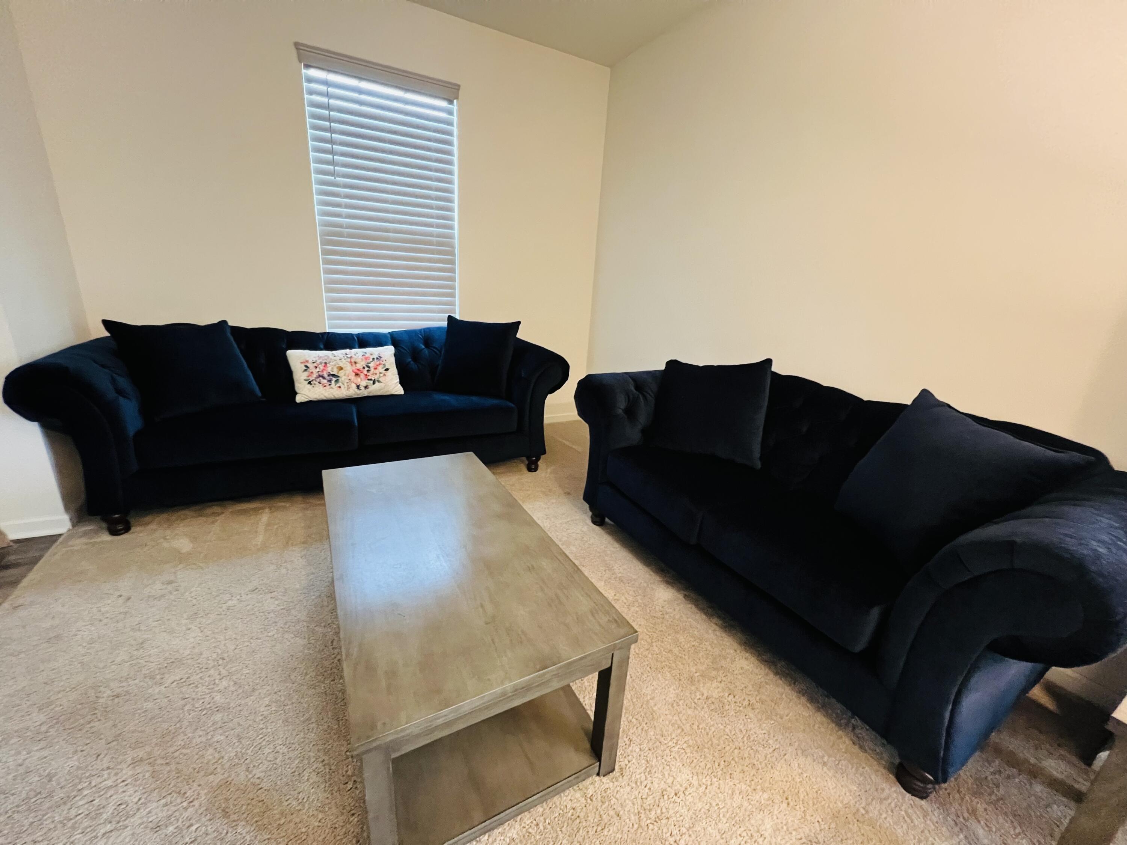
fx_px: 423
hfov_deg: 106.2
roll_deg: -3.9
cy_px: 422
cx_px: 564
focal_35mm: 13
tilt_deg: -17.7
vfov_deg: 89.9
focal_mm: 1.57
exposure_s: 1/40
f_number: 1.8
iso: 1000
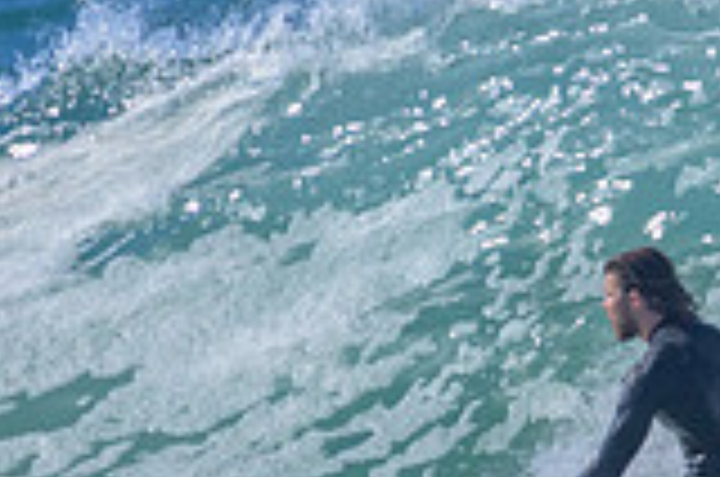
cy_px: 524
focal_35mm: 2908
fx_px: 58044
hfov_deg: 0.7
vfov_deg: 0.5
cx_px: 513
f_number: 11
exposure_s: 1/2000
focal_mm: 800
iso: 1250
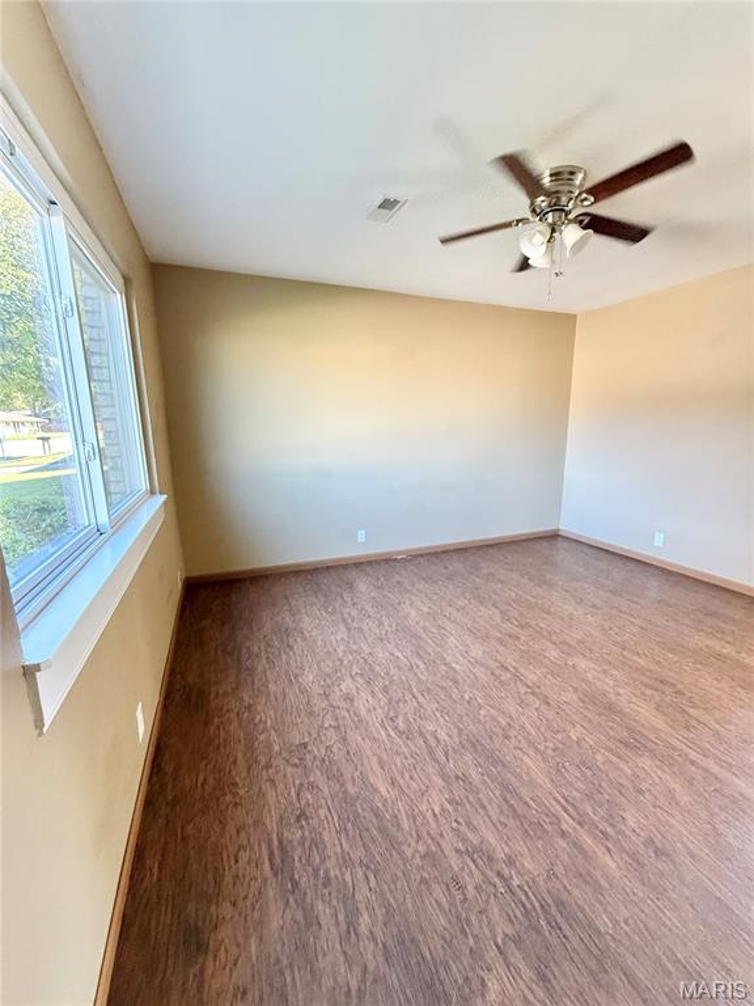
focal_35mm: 14
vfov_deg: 102.1
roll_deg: -0.1
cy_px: 503
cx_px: 377
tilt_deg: -10.8
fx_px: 407
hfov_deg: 85.7
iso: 320
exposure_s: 1/76
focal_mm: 2.22
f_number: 2.2
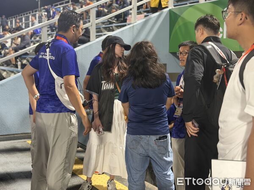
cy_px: 95
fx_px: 352
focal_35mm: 48
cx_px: 127
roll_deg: -1.5
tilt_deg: -5.6
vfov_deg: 30.3
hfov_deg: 39.7
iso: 160
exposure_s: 1/60
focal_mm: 6.76
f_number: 1.78
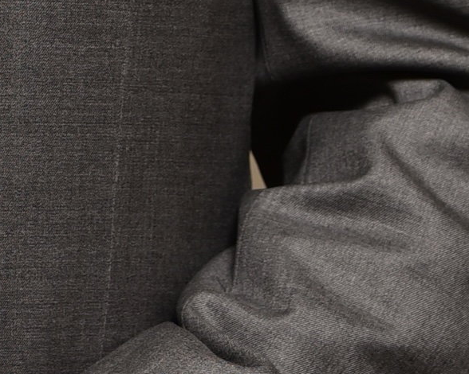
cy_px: -304
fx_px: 8964
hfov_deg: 3.0
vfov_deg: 2.4
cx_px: -413
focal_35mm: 646
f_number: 5
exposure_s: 1/100
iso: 200
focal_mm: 100
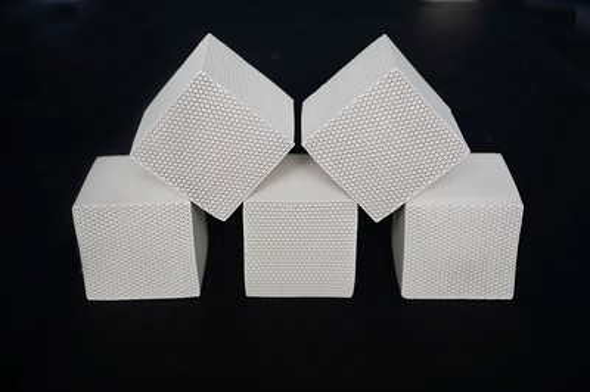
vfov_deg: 26.9
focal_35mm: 50
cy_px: 196
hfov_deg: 39.6
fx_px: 819
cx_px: 295
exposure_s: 1/125
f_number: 2.8
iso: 100
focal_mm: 50
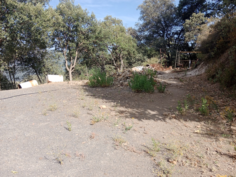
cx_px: 118
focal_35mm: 26
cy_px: 88
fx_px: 177
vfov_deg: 53.1
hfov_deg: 67.3
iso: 102
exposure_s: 1/402
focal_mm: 3.96
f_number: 1.8
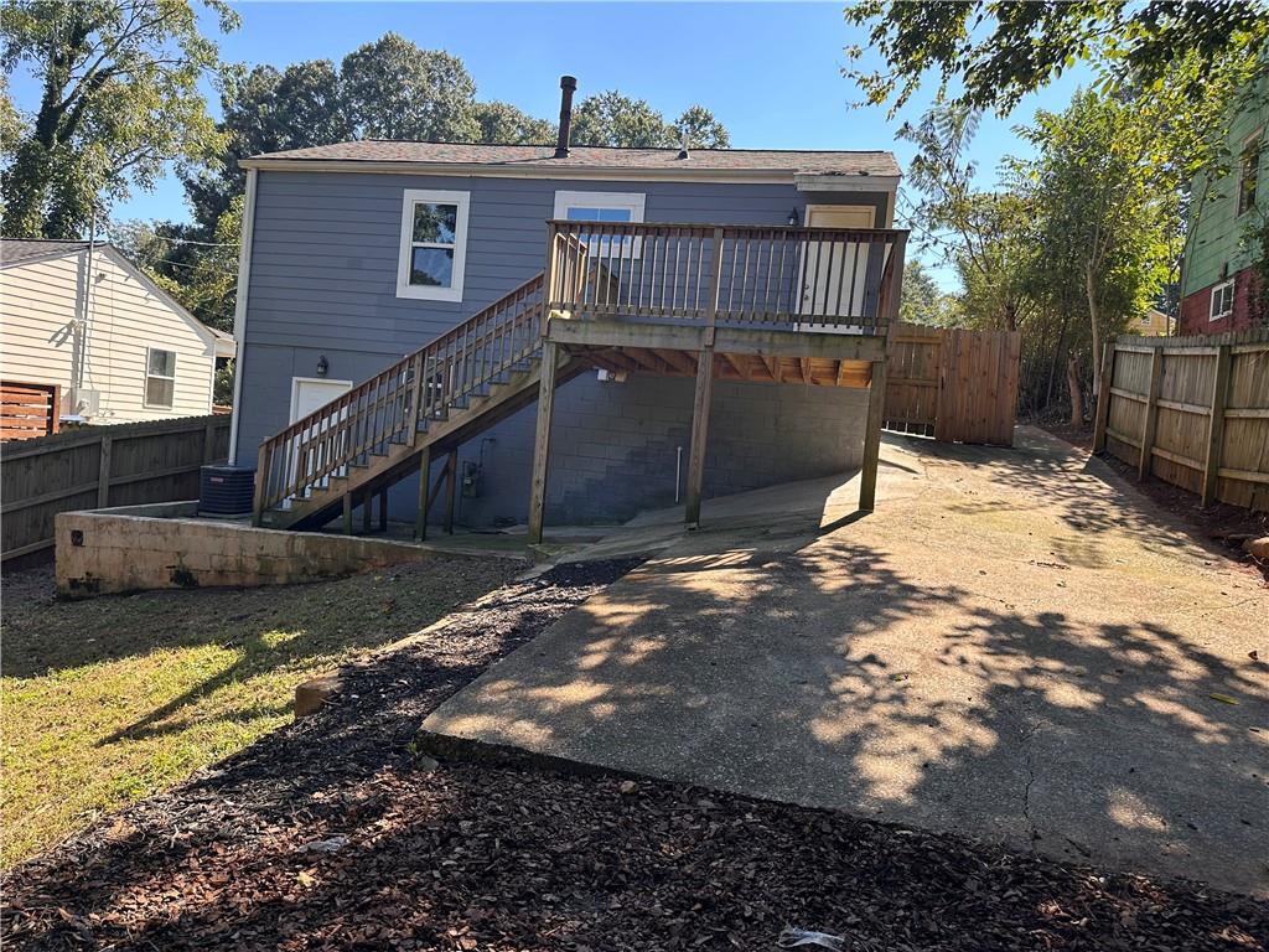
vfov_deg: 56.8
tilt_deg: -0.3
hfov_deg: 71.6
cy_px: 476
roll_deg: -4.4
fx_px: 880
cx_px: 634
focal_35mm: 24
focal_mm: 6.86
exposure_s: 1/879
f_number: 1.78
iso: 80
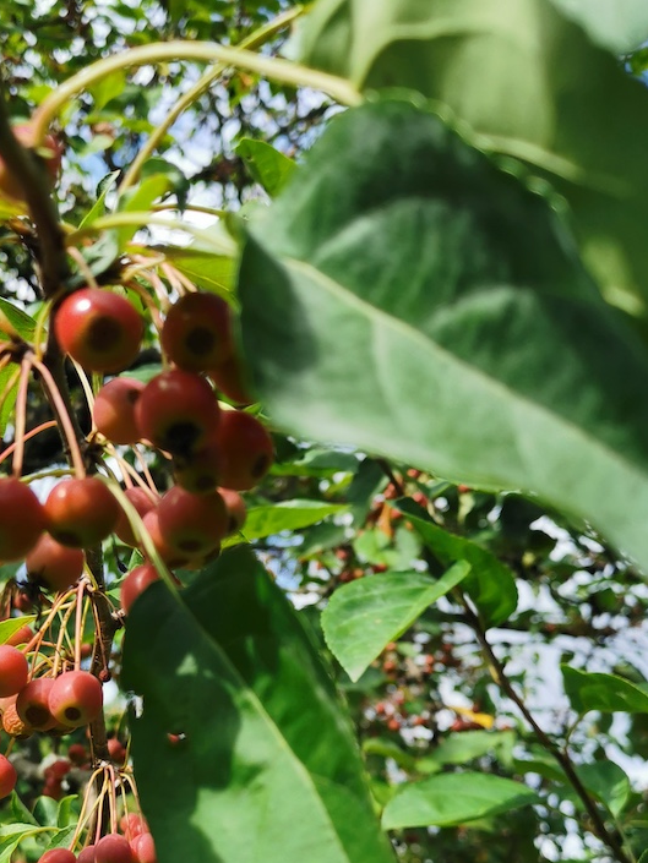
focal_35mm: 49
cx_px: 154
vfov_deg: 38.1
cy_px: 624
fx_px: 1223
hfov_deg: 29.2
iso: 50
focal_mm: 5.58
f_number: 1.8
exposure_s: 1/1637
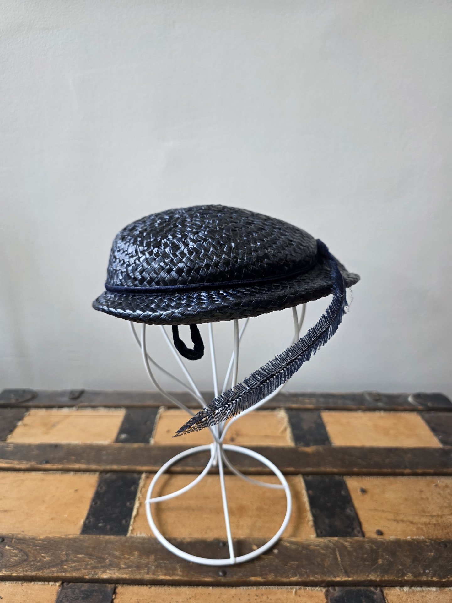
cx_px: 226
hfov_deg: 58.9
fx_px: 400
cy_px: 302
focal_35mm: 23
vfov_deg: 73.9
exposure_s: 1/120
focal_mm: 6.3
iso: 125
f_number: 1.7
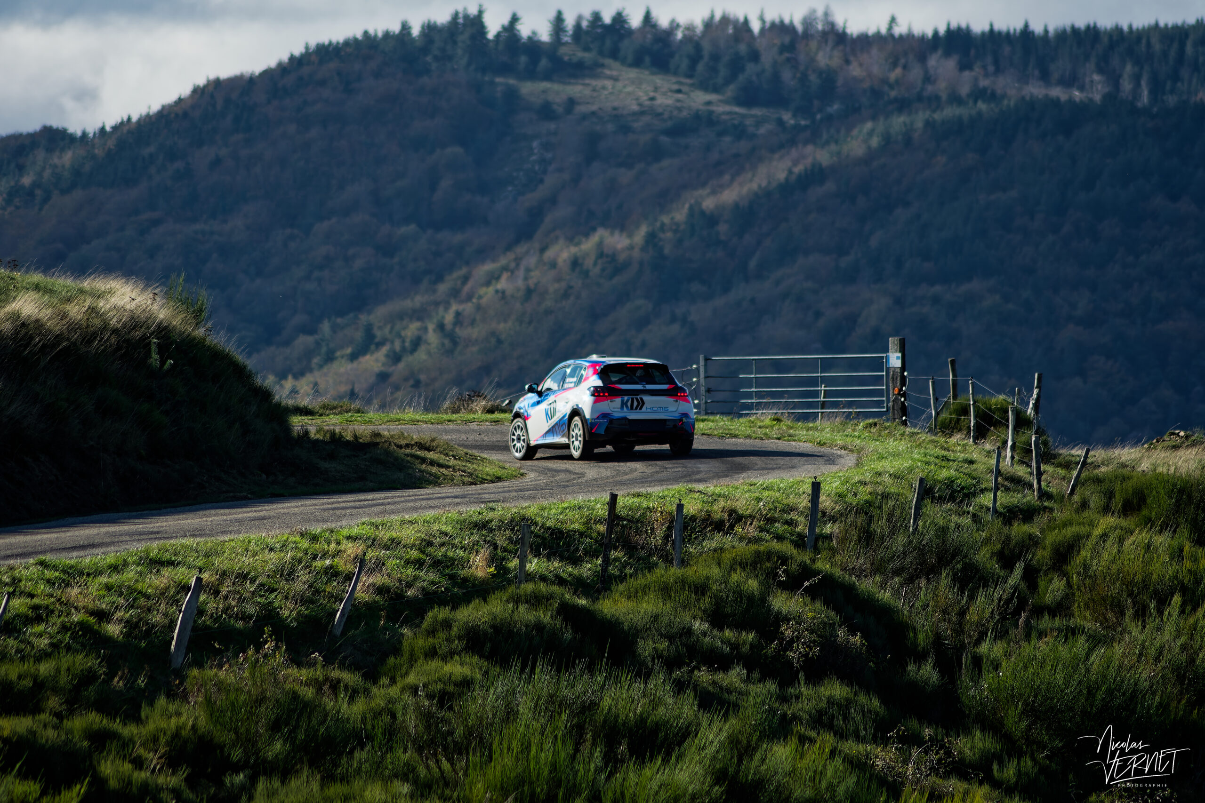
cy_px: 402
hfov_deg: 5.7
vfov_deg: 3.8
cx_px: 602
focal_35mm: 360
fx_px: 12050
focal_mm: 240
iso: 280
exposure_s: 1/1600
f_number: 5
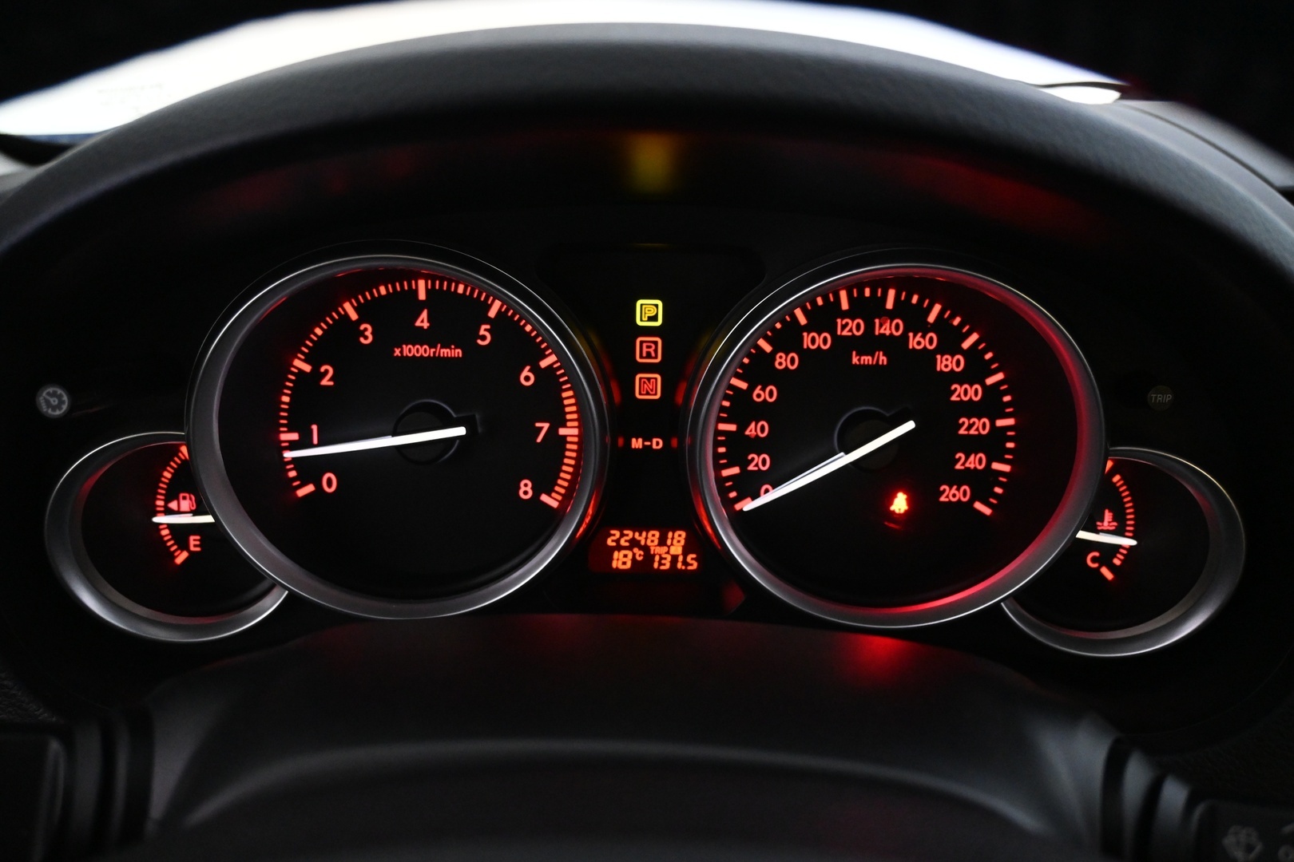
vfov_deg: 41.7
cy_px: 431
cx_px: 647
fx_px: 1132
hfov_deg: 59.5
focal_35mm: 32
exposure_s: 1/30
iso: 3600
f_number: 4
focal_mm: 21
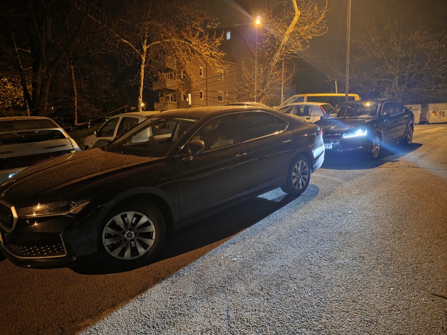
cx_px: 224
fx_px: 297
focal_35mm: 23
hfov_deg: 73.9
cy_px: 168
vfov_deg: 58.9
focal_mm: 6.25
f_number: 1.7
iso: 1600
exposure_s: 1/20
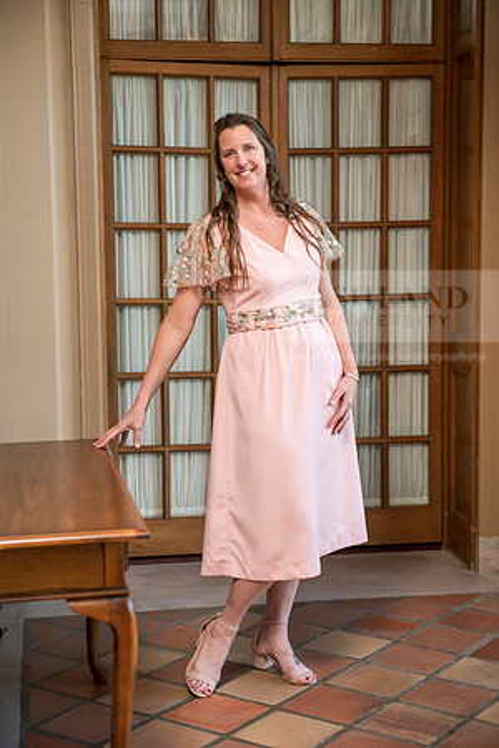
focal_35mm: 60
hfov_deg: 22.6
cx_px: 250
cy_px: 374
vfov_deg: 33.4
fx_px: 1247
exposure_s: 1/160
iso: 800
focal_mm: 60
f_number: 3.5
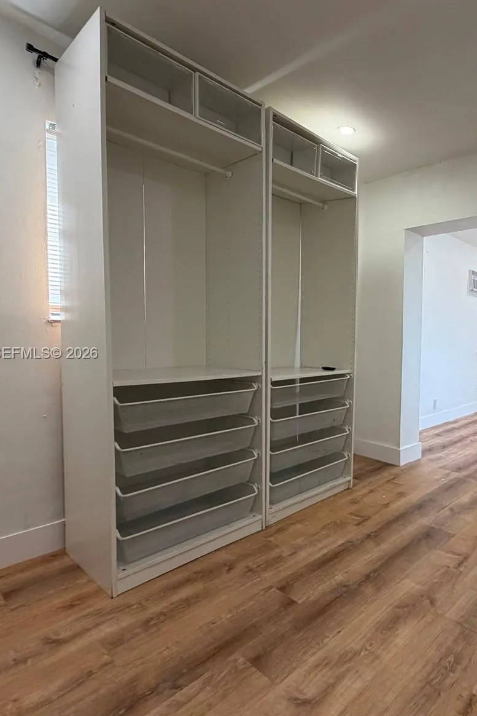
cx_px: 398
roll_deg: -0.6
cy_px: 354
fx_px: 397
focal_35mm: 20
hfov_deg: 56.3
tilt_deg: -2.8
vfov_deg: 84.0
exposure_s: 1/120
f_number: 2.2
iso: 250
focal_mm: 2.22
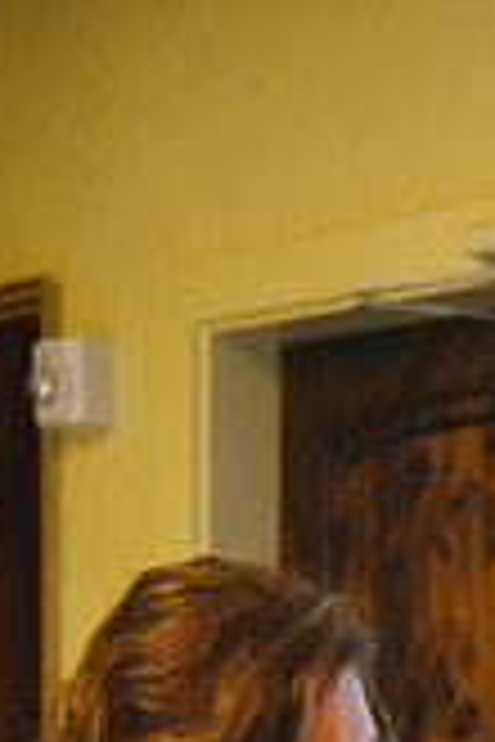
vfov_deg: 17.4
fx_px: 2248
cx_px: 605
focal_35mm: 109
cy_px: 1007
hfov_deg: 12.3
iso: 2000
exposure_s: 1/320
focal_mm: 40
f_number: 2.8
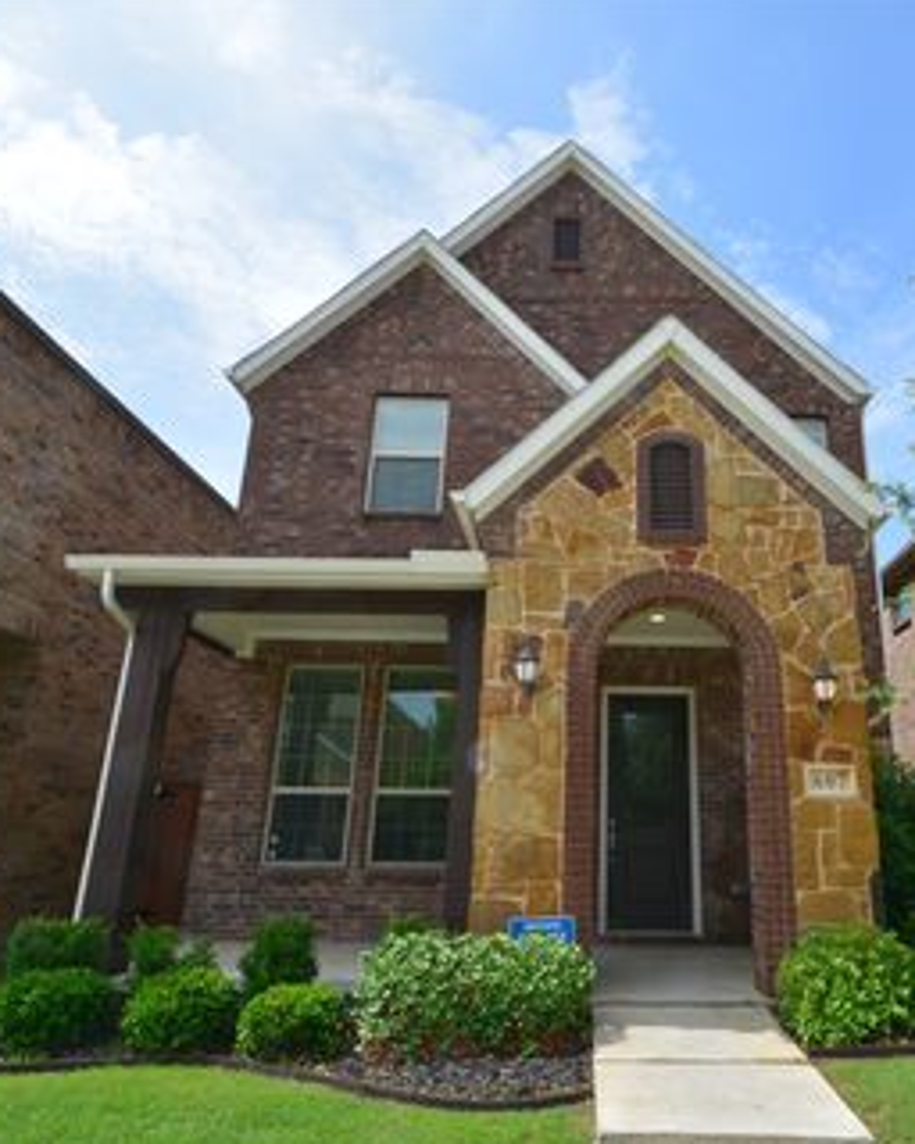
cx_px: 615
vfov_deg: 75.0
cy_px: 585
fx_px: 745
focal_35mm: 22
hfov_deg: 61.5
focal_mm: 10
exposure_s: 1/250
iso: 220
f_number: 10
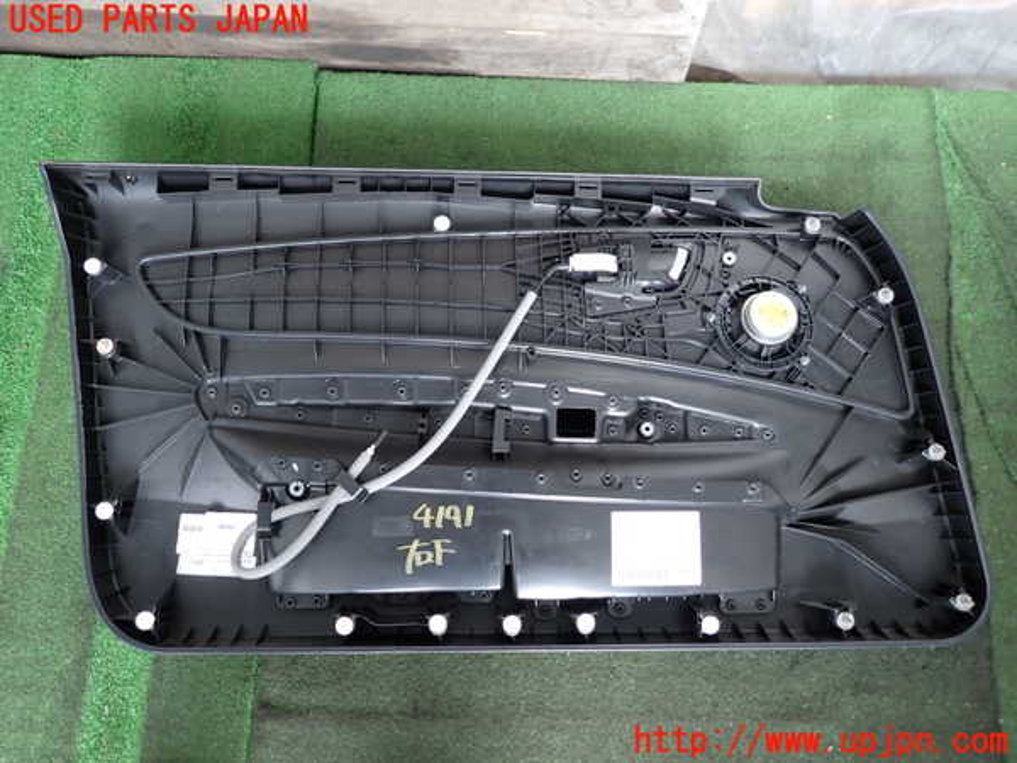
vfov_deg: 54.9
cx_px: 508
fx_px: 734
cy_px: 382
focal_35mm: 25
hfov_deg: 69.4
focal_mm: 4.5
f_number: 2
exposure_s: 1/60
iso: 160
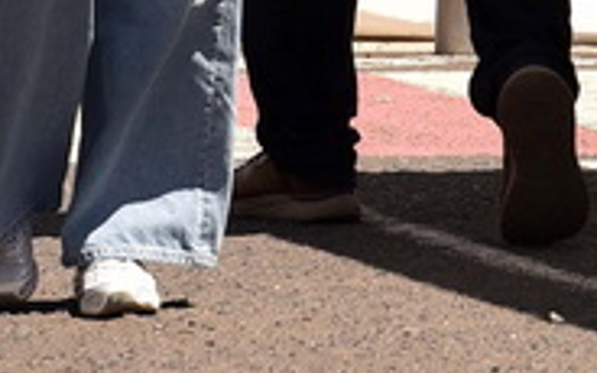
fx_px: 14887
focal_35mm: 915
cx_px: 853
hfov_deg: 2.3
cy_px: -564
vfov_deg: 1.4
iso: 560
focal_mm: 165
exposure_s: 1/2500
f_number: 6.3
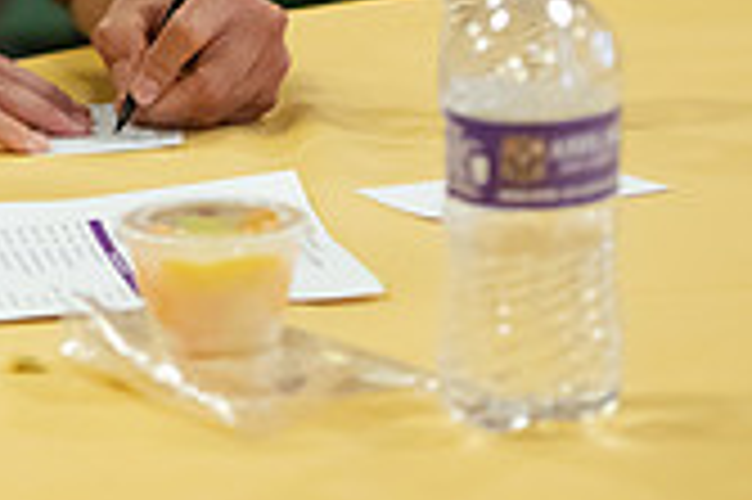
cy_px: -106
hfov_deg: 7.7
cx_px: -477
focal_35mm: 261
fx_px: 5447
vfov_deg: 5.2
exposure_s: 1/200
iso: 2000
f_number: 3.2
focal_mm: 75
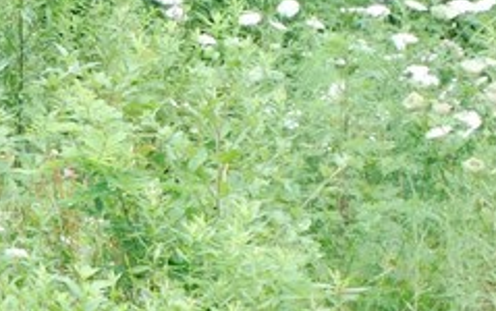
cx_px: -367
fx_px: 4913
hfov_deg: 5.7
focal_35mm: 363
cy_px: -464
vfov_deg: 3.6
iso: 125
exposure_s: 1/30
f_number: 4.4
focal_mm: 14.2
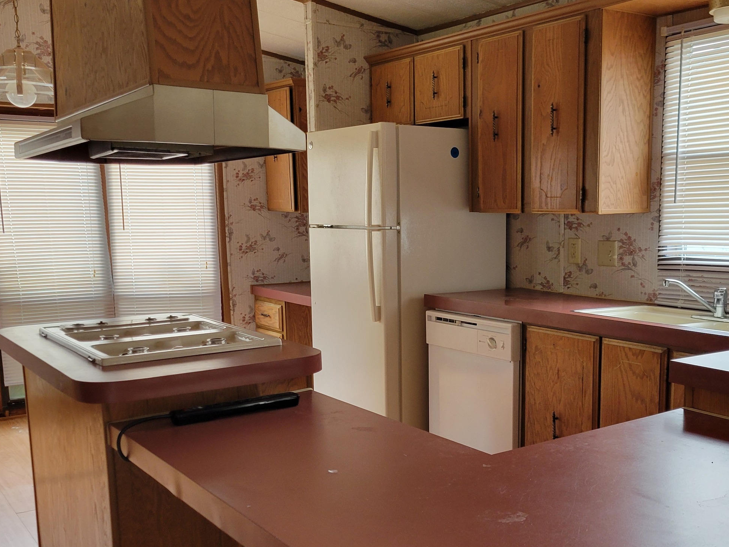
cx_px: 468
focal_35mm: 41
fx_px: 863
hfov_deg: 45.3
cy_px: 339
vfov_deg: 35.0
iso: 160
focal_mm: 5.4
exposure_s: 1/120
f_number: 1.8
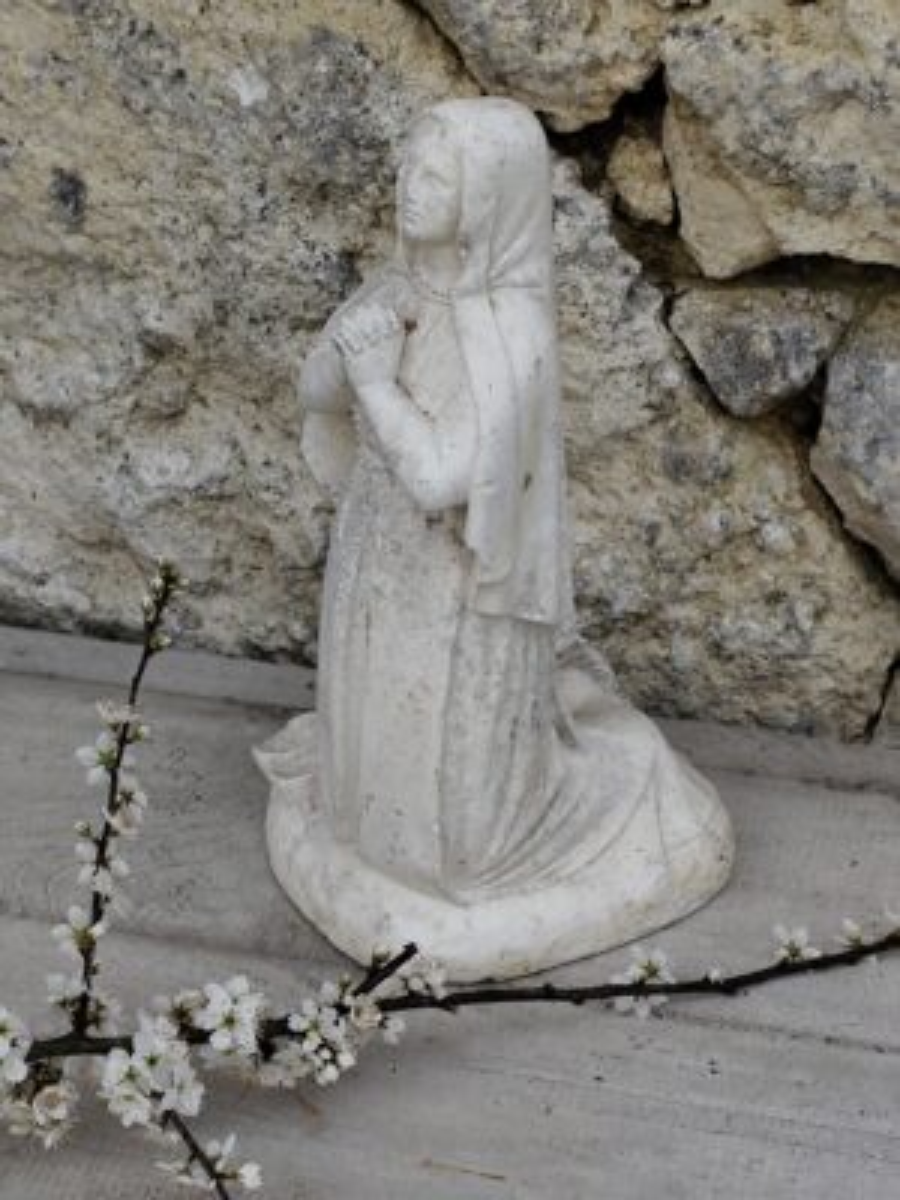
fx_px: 3224
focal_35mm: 93
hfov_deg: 15.9
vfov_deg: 21.1
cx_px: 450
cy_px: 600
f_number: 1.65
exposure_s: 1/594
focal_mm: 6.19
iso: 50
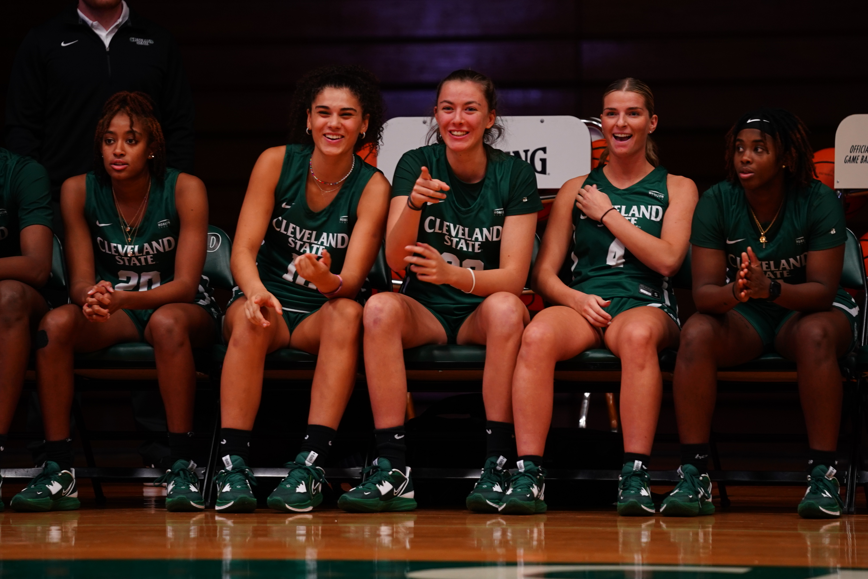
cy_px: 290
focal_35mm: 300
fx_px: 7233
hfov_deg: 6.9
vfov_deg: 4.6
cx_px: 434
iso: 800
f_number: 2.8
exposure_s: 1/100
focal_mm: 200
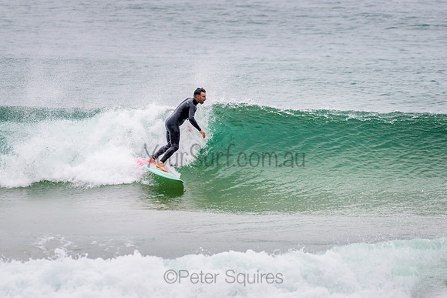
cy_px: 134
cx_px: 173
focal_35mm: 613
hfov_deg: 3.4
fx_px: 7617
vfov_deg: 2.2
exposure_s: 1/1000
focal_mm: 500
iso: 800
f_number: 5.6
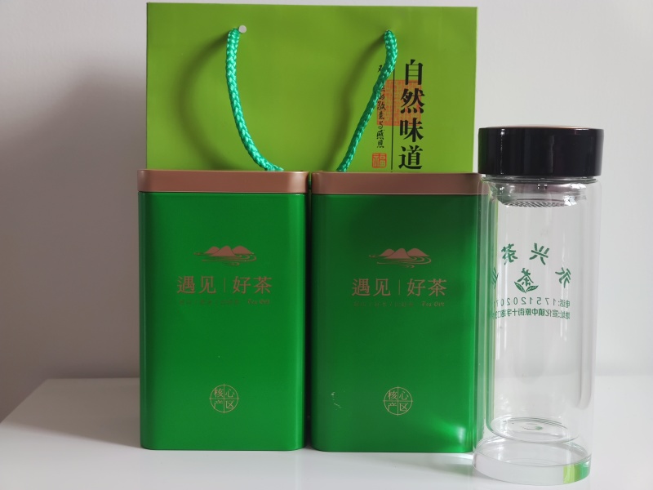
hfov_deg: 39.7
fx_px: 905
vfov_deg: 30.3
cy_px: 245
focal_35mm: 48
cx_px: 326
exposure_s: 1/50
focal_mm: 8.16
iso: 208
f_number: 2
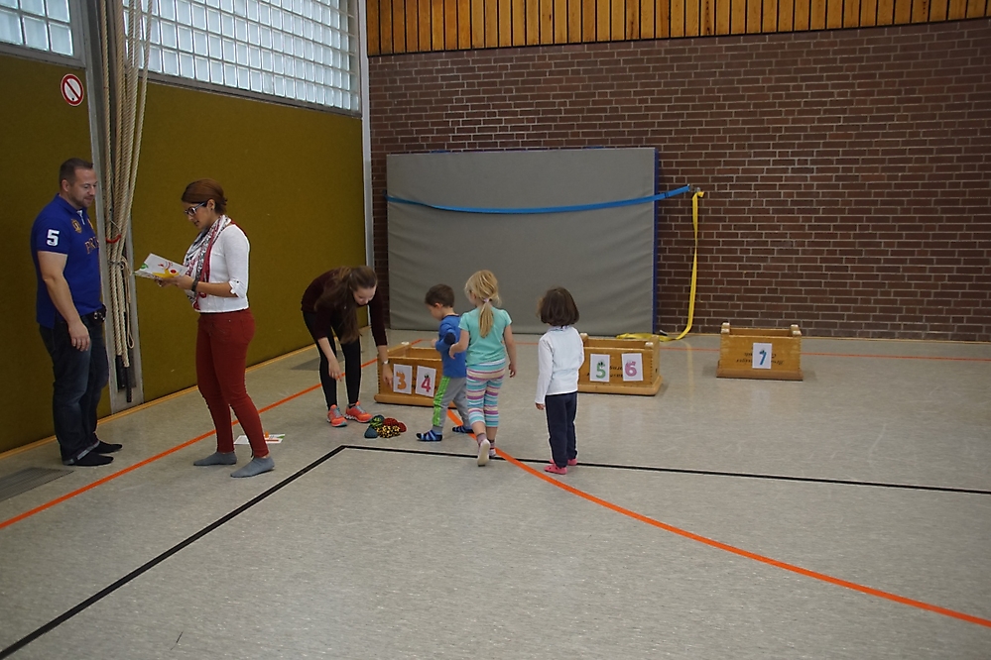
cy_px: 330
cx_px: 496
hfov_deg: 57.2
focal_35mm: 33
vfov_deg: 40.0
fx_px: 908
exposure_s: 1/60
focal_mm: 22
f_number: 4
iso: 640
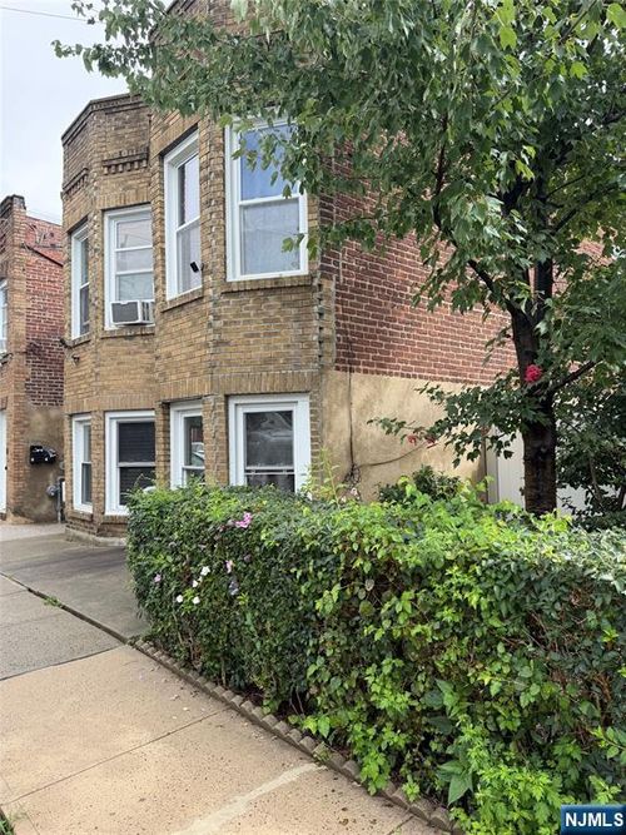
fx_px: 579
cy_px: 418
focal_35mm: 24
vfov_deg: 71.6
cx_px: 313
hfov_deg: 56.8
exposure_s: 1/1337
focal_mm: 6.76
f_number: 1.78
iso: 80
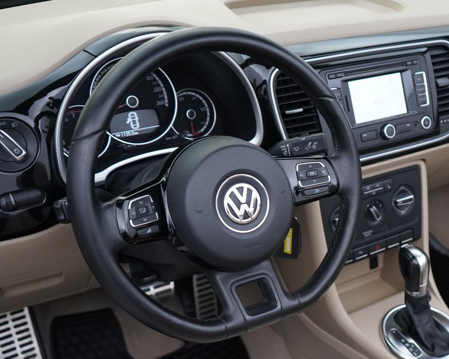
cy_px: 257
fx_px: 624
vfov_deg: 31.7
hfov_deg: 38.7
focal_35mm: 47
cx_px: 326
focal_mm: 29
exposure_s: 1/160
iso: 4000
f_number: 3.5
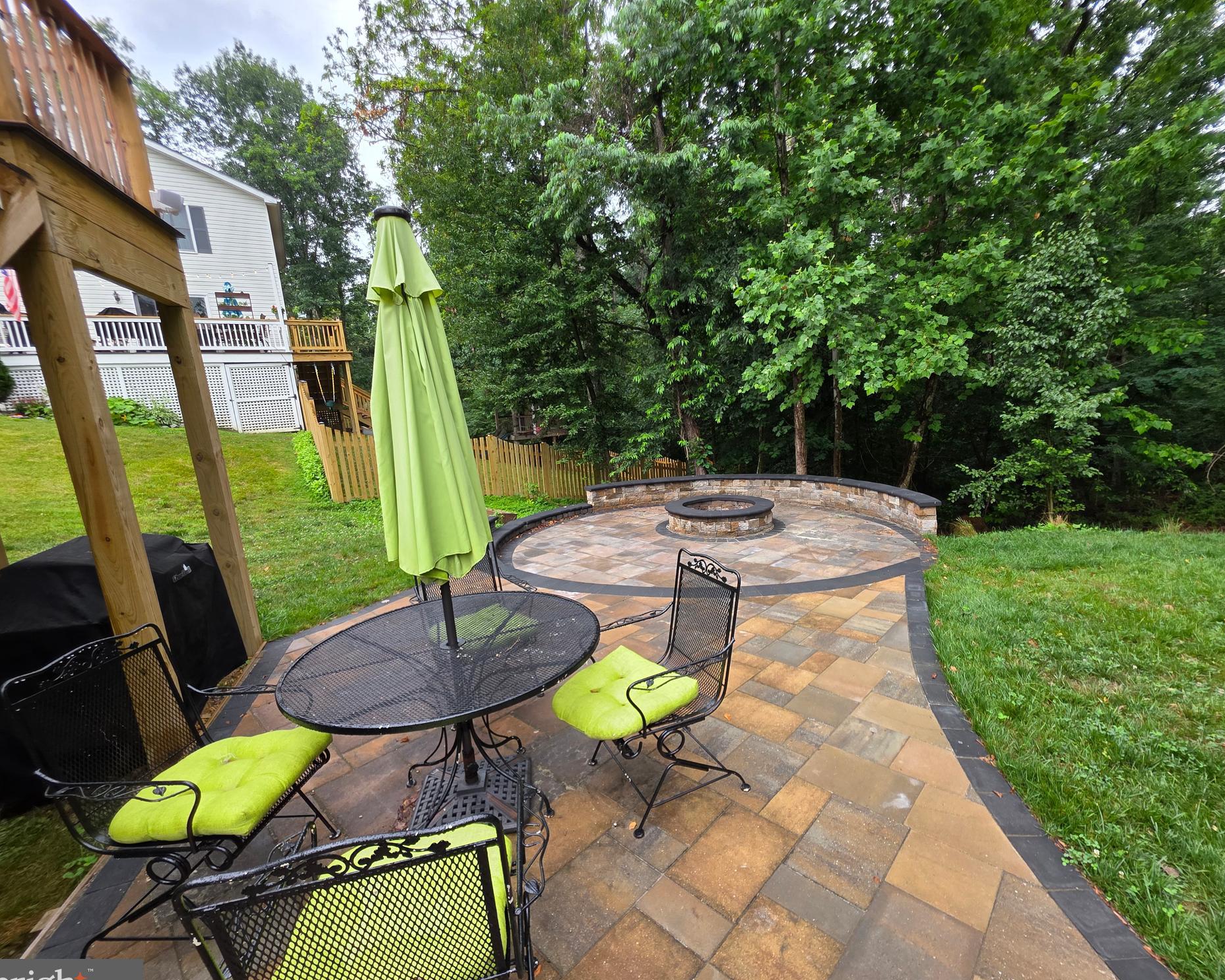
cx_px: 654
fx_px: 508
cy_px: 506
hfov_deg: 100.5
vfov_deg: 88.0
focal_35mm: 14
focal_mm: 2.2
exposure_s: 1/120
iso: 25
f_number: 1.9
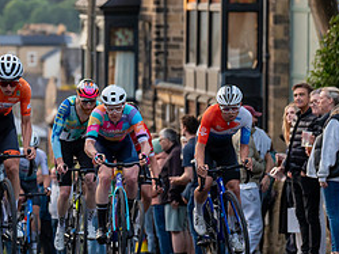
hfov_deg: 8.0
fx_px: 2426
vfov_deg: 6.0
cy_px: 54
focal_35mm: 248
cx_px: 12
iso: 2000
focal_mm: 111
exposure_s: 1/1000
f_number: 2.8
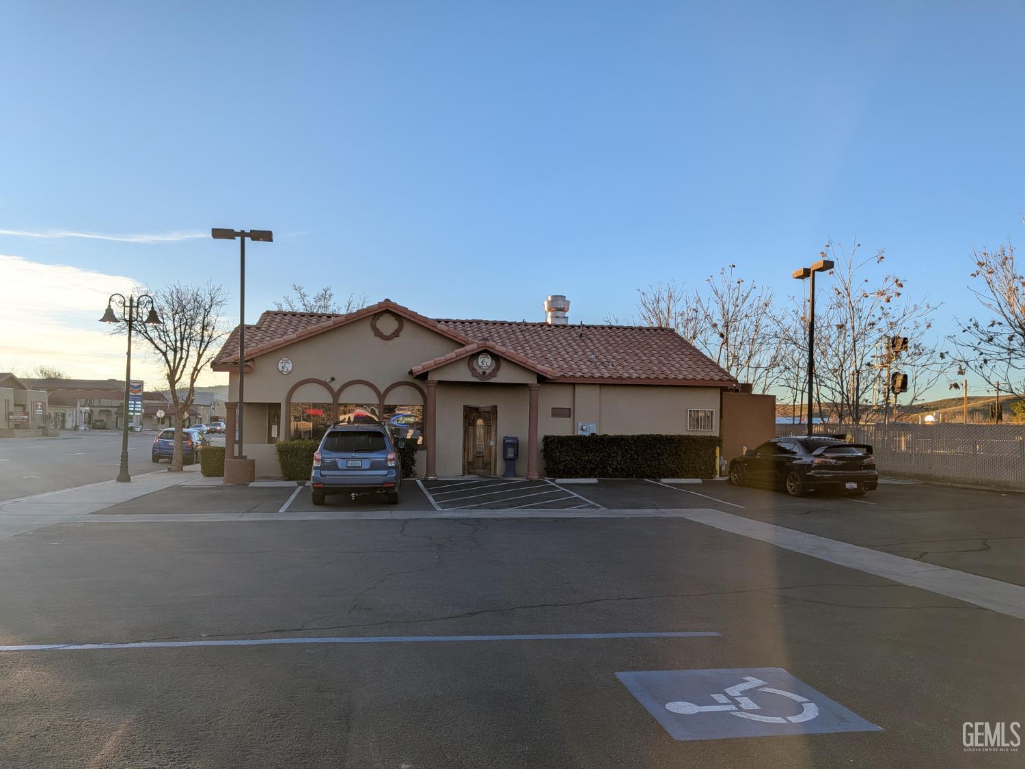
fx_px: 711
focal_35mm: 24
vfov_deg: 56.8
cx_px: 512
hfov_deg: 71.6
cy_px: 384
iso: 27
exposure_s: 1/496
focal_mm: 4.53
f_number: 1.7
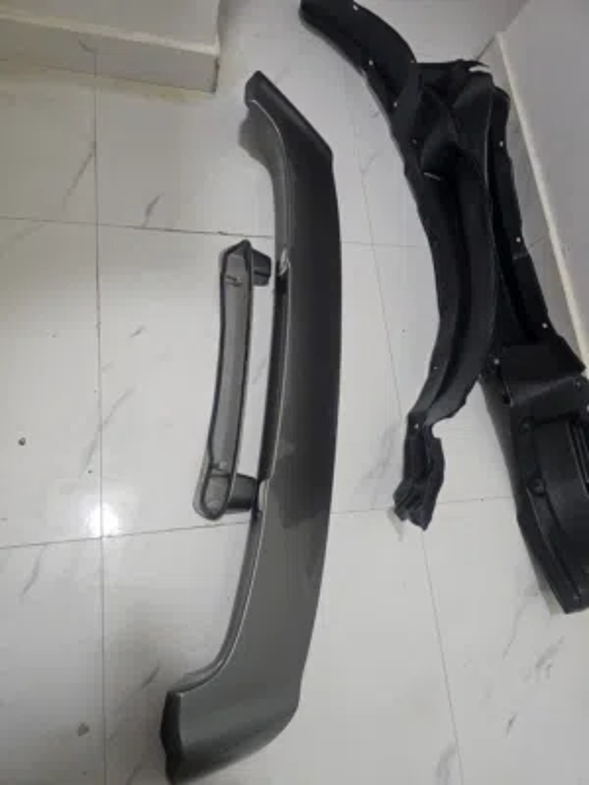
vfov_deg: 73.9
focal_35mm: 23
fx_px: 522
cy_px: 392
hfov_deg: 58.9
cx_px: 294
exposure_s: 1/100
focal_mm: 6.3
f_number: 1.7
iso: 500
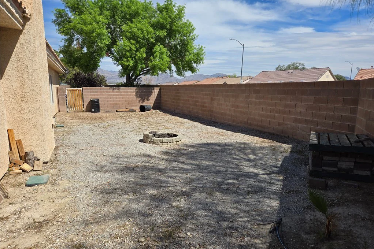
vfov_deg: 53.1
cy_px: 130
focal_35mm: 24
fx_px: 249
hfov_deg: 73.8
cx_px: 187
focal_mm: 5.4
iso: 25
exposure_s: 1/2544
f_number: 1.8
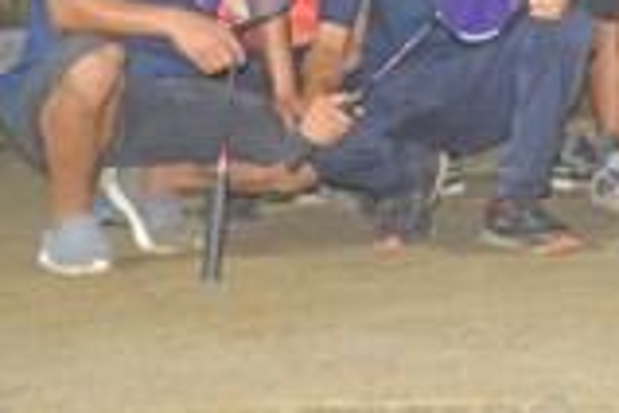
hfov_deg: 15.6
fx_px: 2184
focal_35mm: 127
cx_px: 716
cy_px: -156
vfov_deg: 10.5
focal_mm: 30
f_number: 4.2
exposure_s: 1/60
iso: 3200
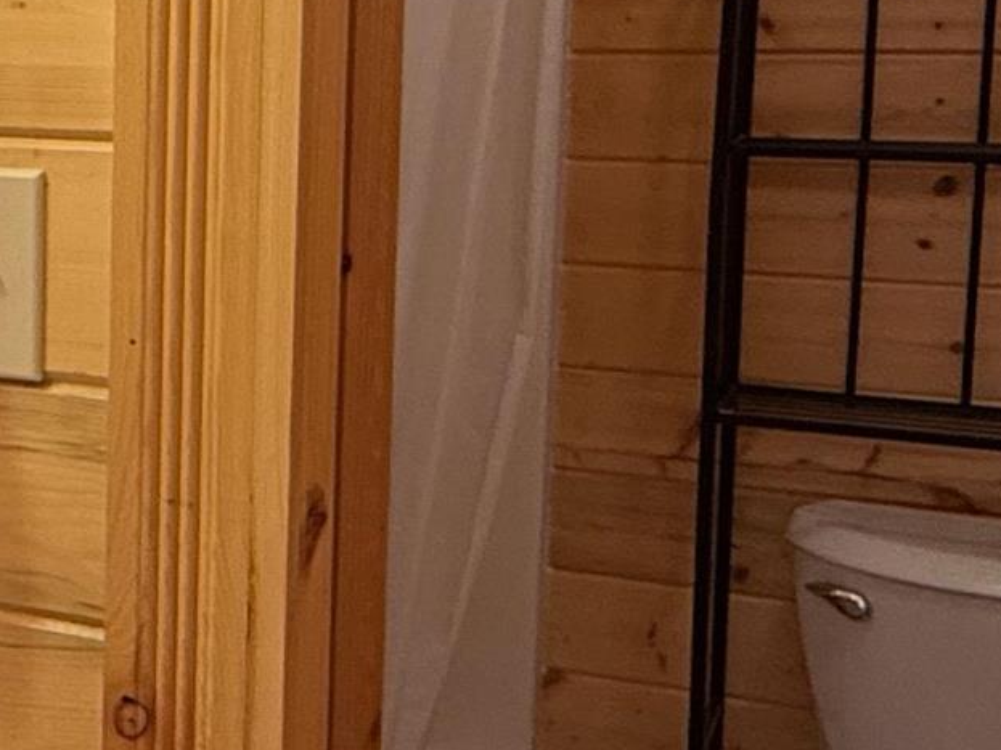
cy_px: 210
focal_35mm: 69
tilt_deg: -6.3
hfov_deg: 25.4
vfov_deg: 21.2
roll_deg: -0.1
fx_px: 1995
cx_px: -183
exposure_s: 1/60
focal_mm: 2.22
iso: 250
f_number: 2.2
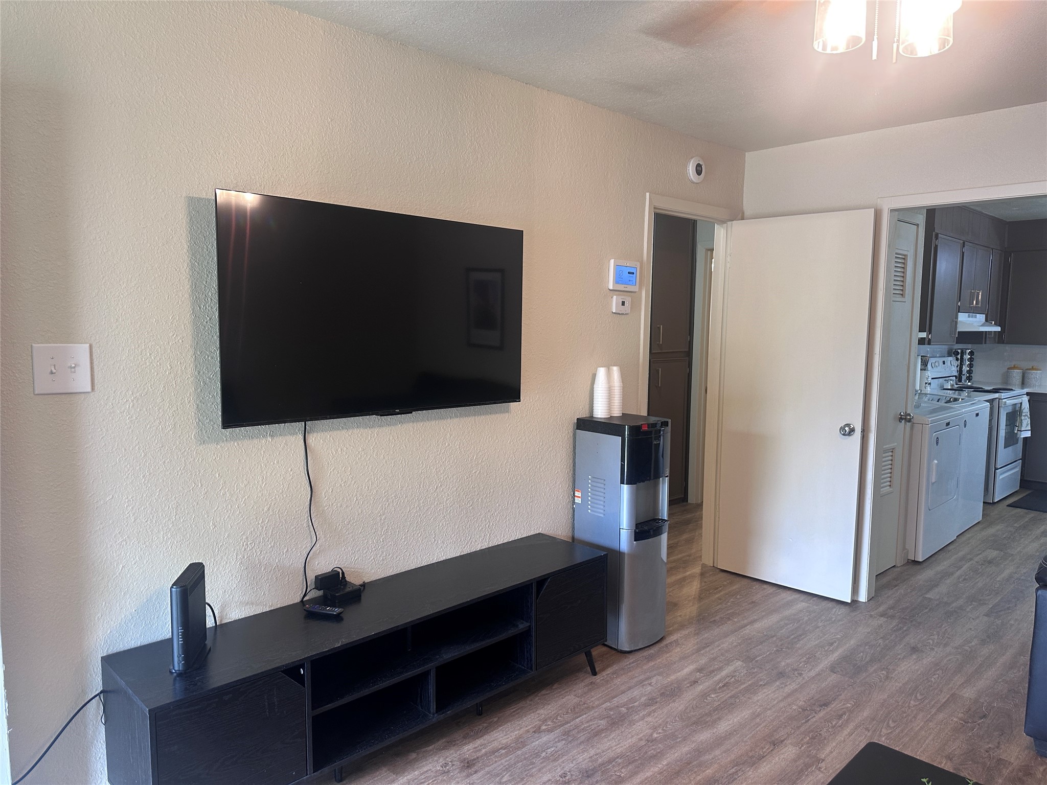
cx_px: 524
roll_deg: +0.0
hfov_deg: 71.6
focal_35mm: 24
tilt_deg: -5.4
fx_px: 726
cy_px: 392
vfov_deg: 56.8
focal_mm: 6.86
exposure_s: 1/60
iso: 125
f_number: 1.78
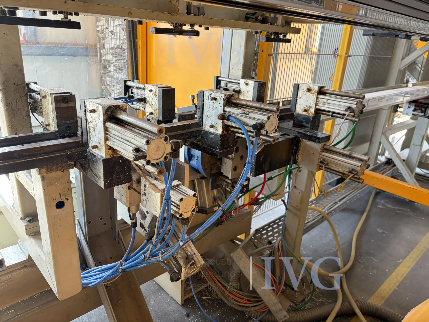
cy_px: 161
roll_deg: -4.2
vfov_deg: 53.1
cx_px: 214
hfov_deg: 67.3
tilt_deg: -20.7
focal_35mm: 26
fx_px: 322
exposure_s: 1/60
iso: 125
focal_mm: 5.96
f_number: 1.6
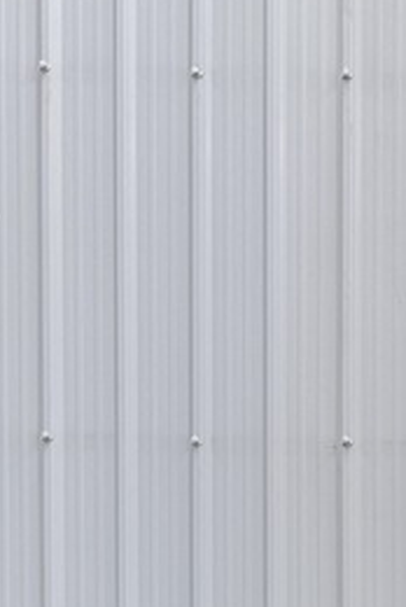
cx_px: 1008
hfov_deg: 10.2
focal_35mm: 115
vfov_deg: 15.7
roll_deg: -1.7
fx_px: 1940
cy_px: 1018
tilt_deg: -1.6
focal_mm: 6.76
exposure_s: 1/121
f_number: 1.78
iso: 64
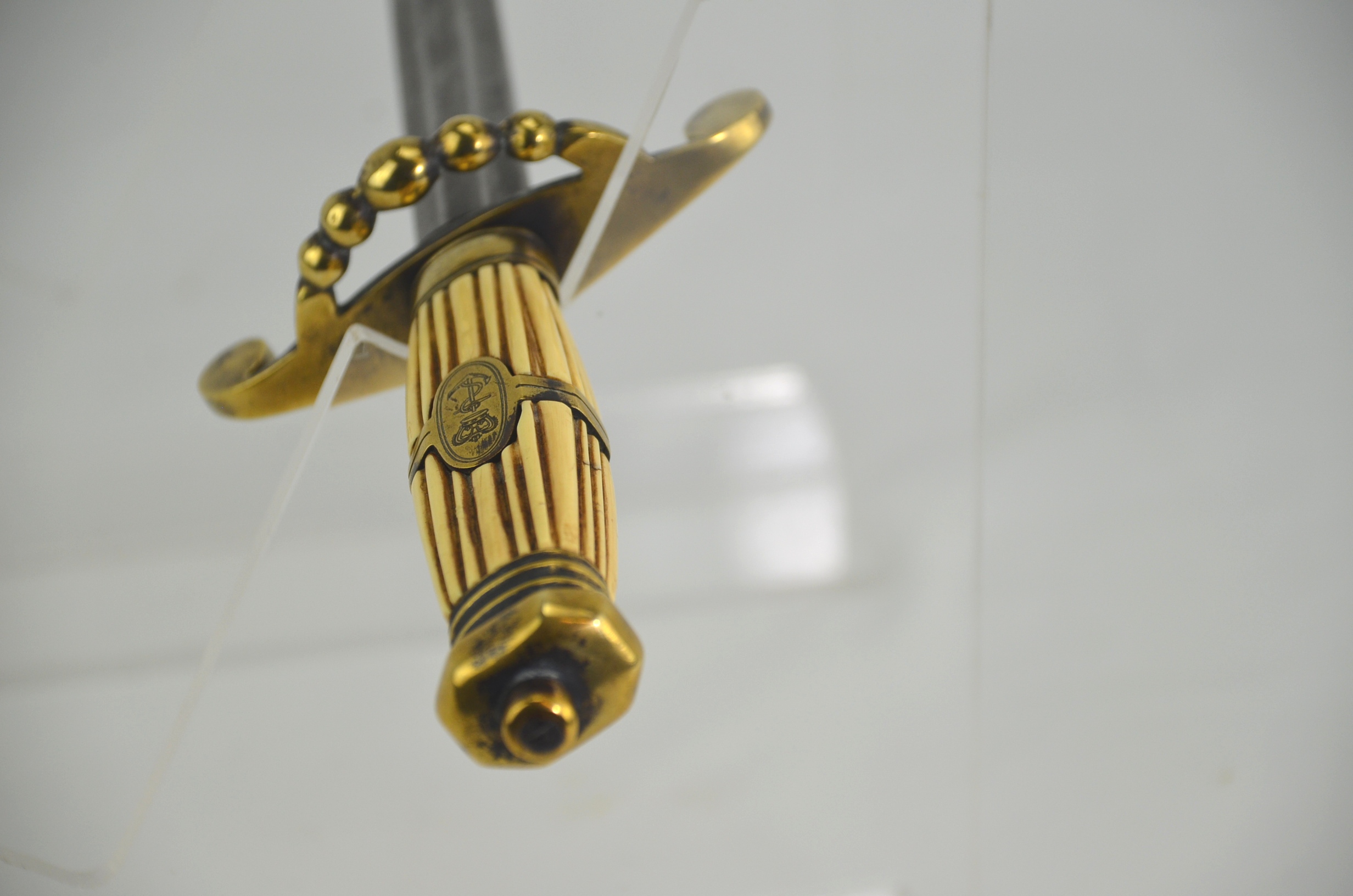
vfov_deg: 8.1
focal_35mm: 168
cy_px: 448
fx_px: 6301
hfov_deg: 12.3
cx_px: 676
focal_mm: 112
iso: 400
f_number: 5.6
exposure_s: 1/400
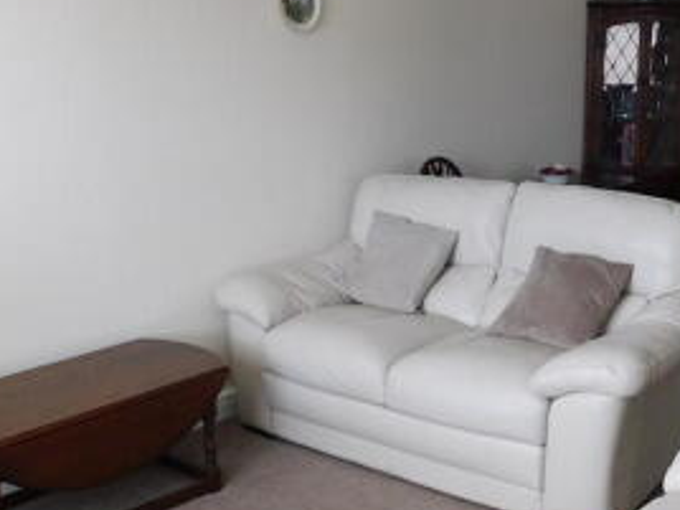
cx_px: 392
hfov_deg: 38.1
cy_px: 331
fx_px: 982
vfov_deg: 29.0
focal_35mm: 50
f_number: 3
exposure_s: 1/30
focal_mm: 4
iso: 220
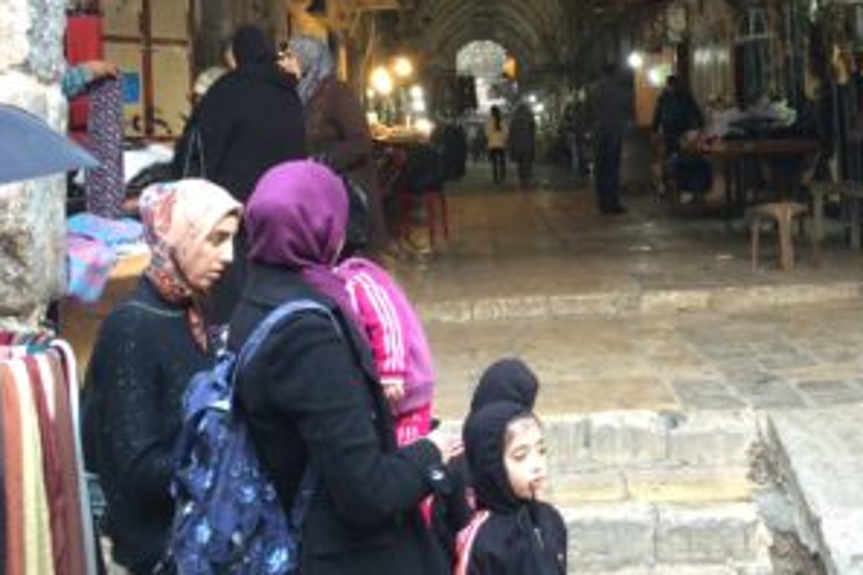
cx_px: 558
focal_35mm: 56
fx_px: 1342
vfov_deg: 23.4
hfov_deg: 35.4
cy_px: 25
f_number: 2.2
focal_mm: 4.12
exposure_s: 1/30
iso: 100
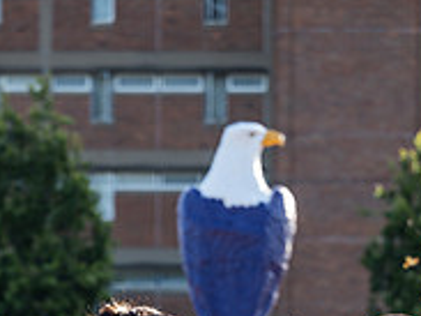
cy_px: 496
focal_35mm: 220
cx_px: 265
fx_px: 2674
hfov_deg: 9.0
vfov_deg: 6.6
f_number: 3.5
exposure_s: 1/400
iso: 125
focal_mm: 93
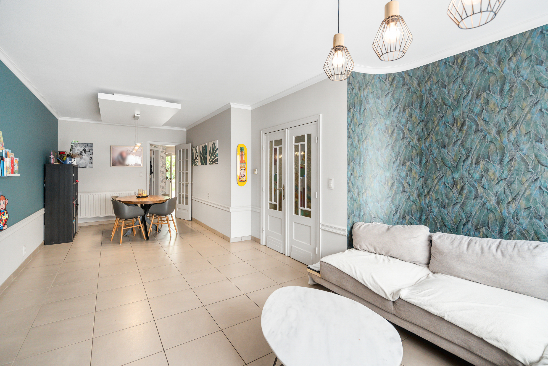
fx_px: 244
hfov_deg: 96.7
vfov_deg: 73.7
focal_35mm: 16
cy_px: 183
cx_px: 274
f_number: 4.5
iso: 4000
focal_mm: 16
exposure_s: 1/30
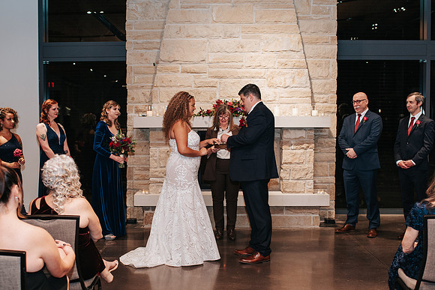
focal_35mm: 47
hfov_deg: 42.2
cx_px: 202
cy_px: 153
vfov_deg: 28.9
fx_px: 563
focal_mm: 35
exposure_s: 1/200
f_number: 2.8
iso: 1000
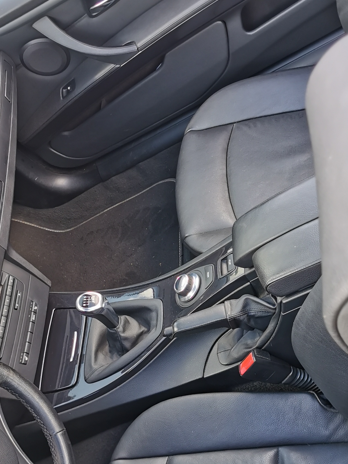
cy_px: 261
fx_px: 777
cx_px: 178
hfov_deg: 25.2
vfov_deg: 33.2
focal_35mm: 58
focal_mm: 5.56
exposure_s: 1/342
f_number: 1.6
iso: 50
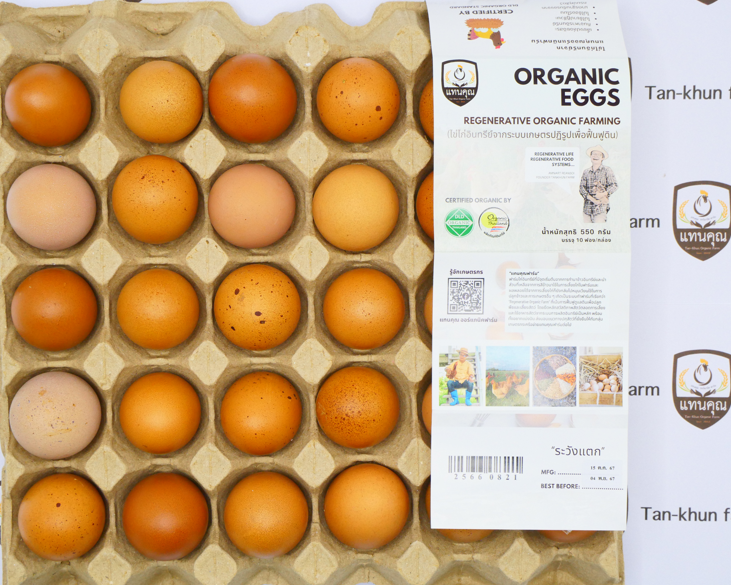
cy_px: 291
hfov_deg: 33.0
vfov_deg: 26.7
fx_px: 1233
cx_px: 359
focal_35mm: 57
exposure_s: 1/60
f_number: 9
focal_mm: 27
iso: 1000
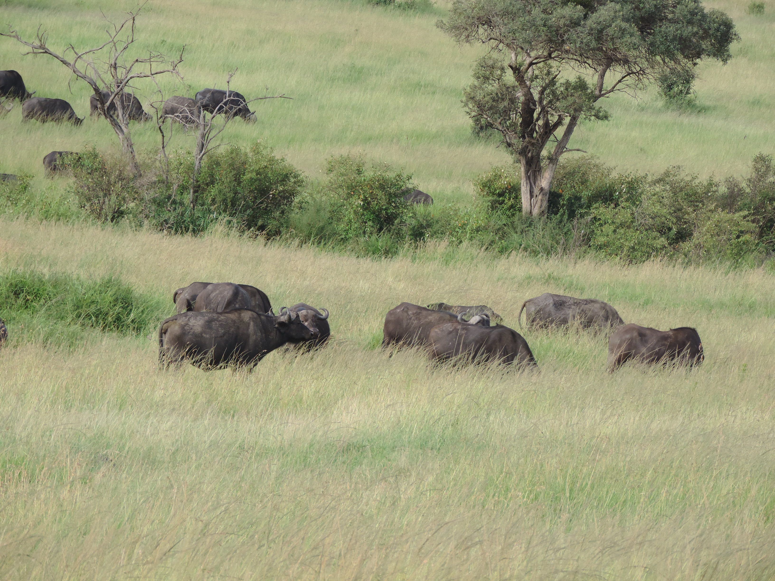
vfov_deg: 5.0
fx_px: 6717
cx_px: 388
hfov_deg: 6.6
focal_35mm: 300
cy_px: 290
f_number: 4.8
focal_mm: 53.5
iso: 110
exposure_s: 1/200
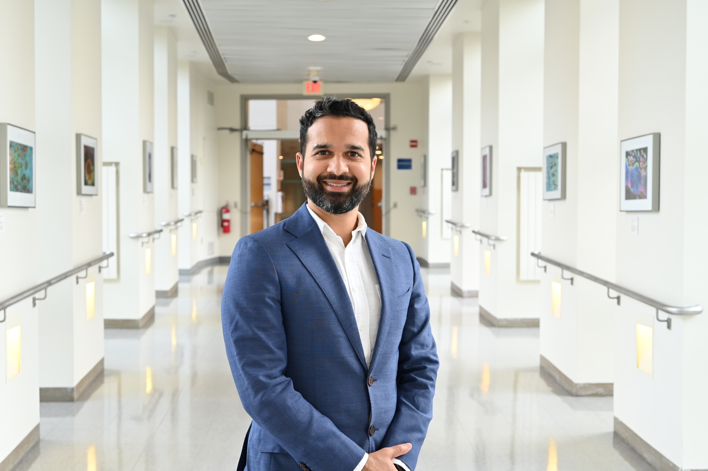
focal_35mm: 45
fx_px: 884
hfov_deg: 43.6
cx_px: 354
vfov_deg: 29.8
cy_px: 236
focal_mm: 45
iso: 1100
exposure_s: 1/125
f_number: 6
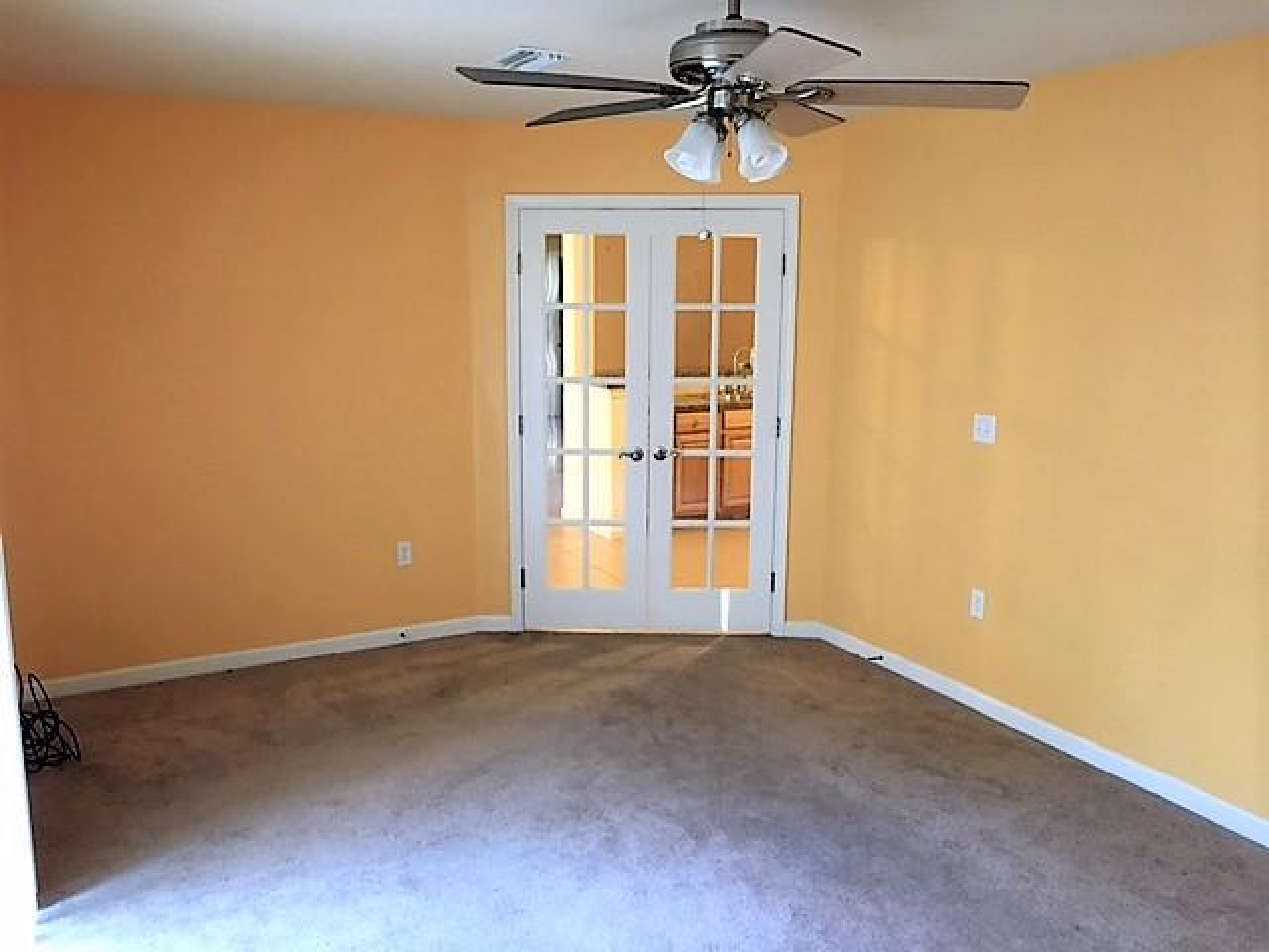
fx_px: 1063
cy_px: 476
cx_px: 634
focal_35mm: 29
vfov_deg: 48.2
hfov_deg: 61.7
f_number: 2.2
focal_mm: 4.15
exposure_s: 1/24
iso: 200
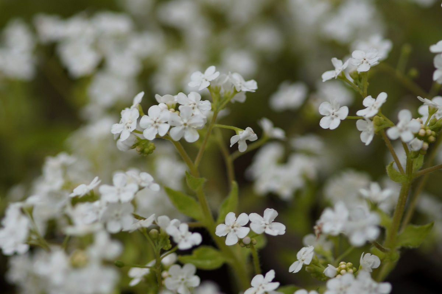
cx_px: 221
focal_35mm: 150
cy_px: 147
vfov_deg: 9.1
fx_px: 1842
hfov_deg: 13.7
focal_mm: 100
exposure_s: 1/250
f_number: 2.8
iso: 100
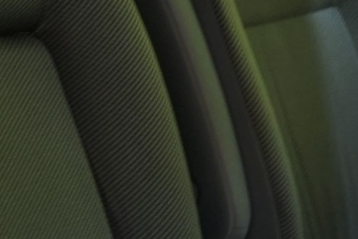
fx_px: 1860
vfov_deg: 7.3
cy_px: 285
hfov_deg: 11.0
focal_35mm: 187
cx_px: 124
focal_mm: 28
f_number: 3.5
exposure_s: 1/30
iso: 640
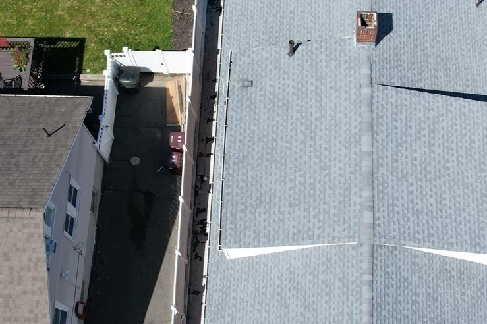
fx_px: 825
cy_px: 141
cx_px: 316
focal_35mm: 61
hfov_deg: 32.7
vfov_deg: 22.2
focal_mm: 8.38
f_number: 2.8
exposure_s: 1/640
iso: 120
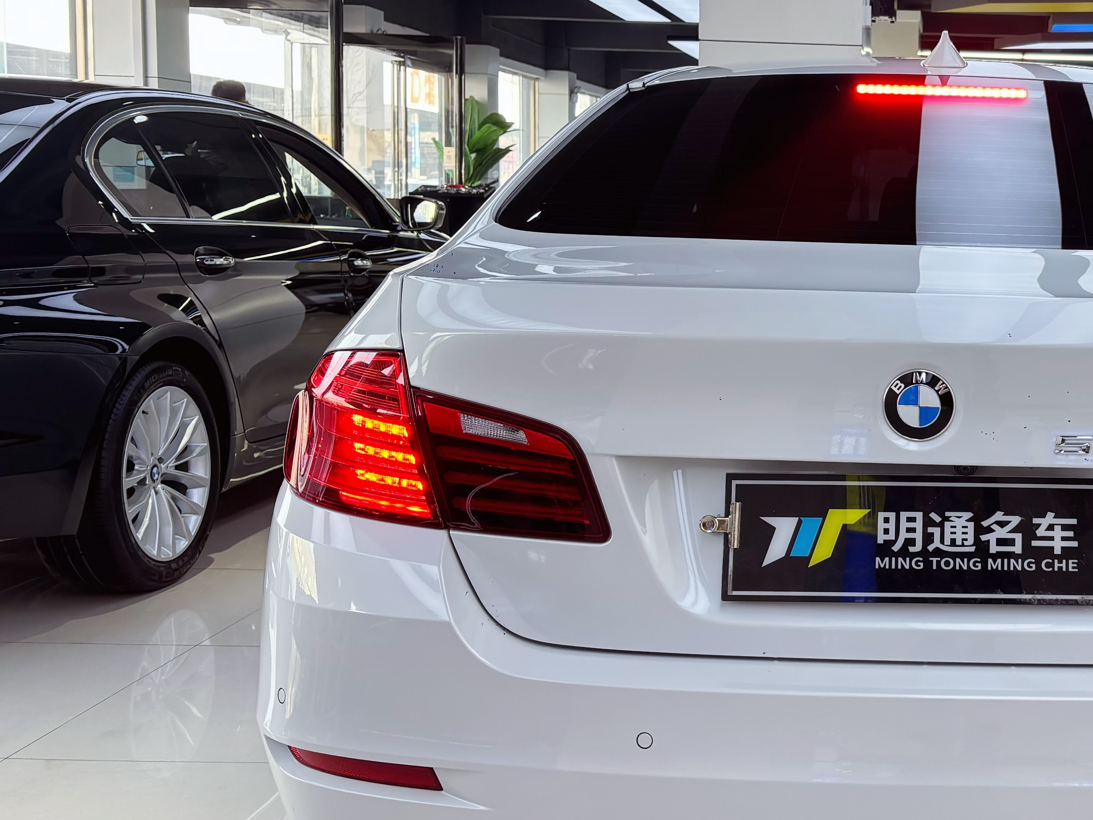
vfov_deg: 29.1
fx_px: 1579
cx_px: 960
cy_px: 348
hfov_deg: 36.1
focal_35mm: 50
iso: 40
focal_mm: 5.96
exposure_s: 1/100
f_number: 1.6
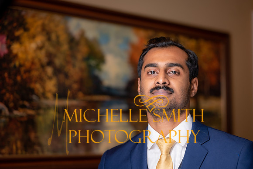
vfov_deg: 16.1
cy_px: 84
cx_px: 126
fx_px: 597
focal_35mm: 85
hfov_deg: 23.9
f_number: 2
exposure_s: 1/125
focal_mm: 85
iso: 100
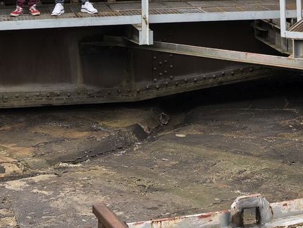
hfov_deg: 19.4
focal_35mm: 101
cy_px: -191
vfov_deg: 13.1
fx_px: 884
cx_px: 126
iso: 50
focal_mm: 8.5
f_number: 2
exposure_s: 1/2070
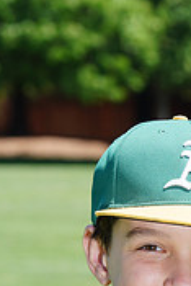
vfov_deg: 4.3
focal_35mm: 474
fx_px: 3765
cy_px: 381
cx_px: 179
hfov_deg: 2.9
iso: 200
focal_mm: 143
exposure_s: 1/200
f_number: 10
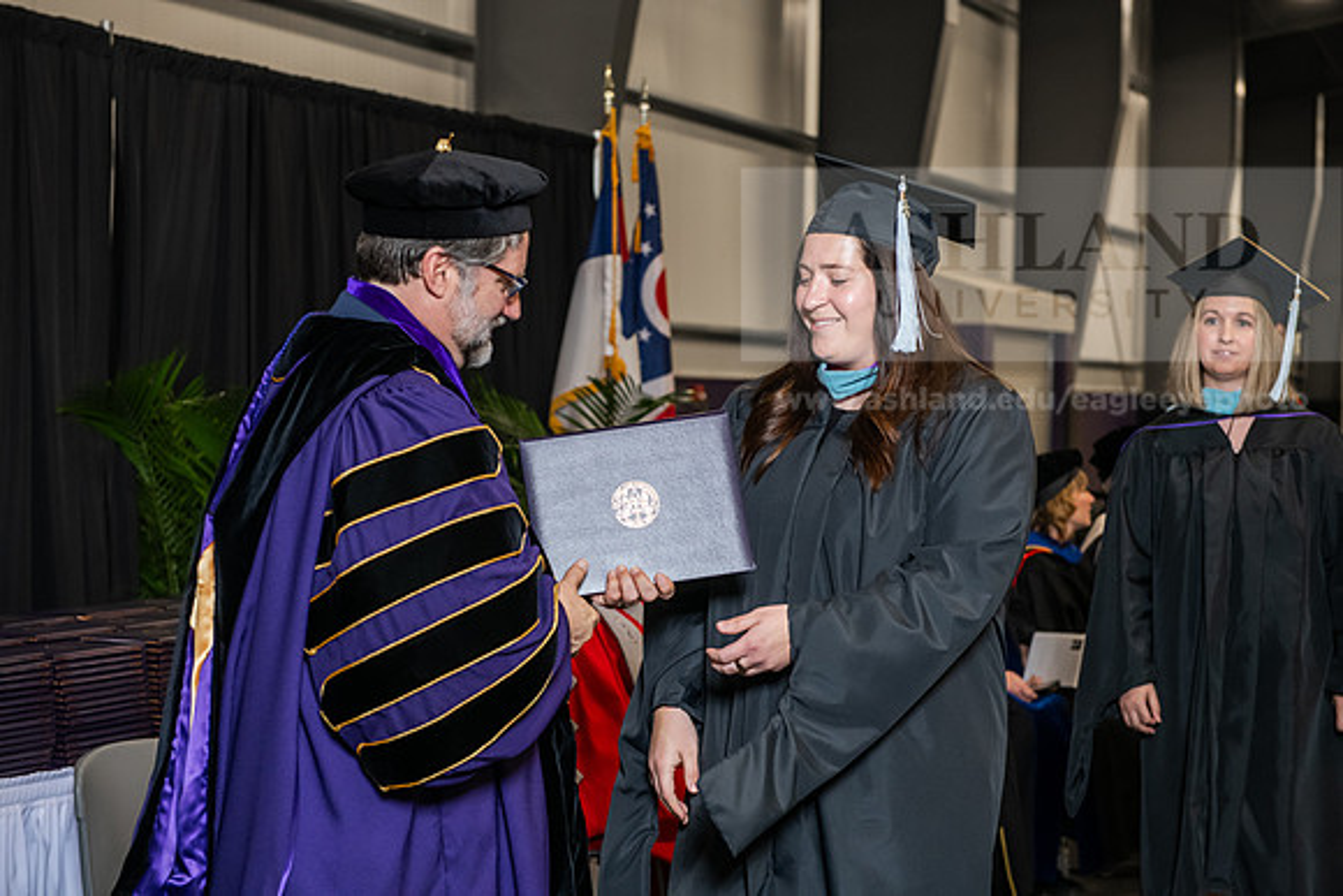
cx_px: 672
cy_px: 448
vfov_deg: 20.6
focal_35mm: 66
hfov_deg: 30.5
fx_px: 2463
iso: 2000
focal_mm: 66
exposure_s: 1/200
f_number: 5
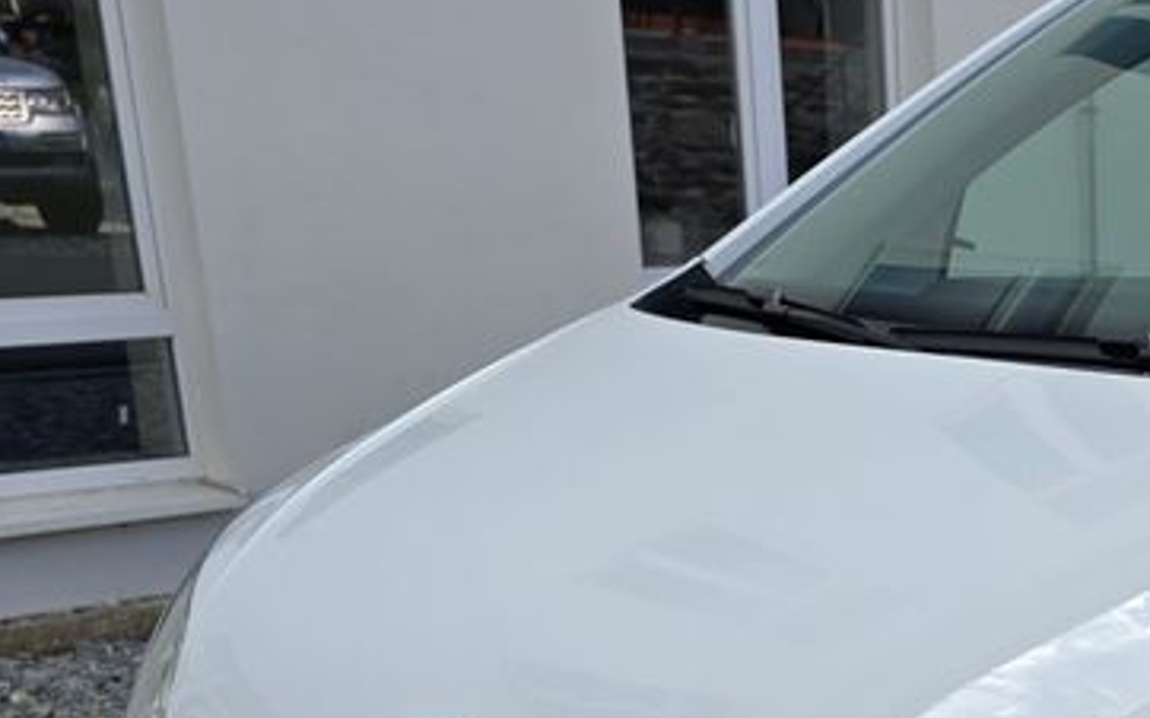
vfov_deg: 17.8
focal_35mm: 69
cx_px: 1271
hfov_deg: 27.3
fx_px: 2162
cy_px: 893
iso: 12
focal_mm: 6.3
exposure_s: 1/484
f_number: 1.7
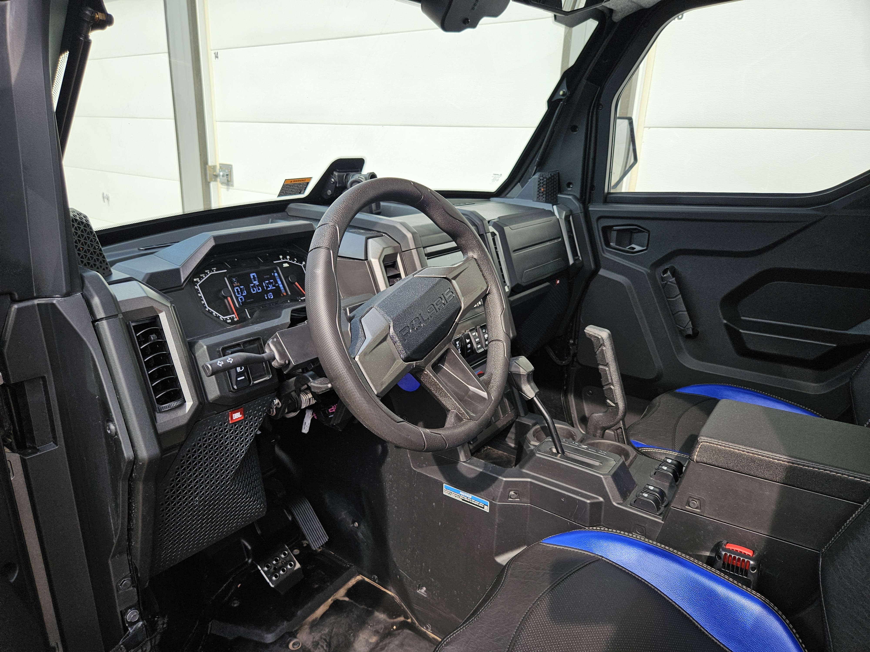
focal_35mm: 23
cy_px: 326
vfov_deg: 58.9
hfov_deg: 73.9
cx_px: 435
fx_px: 578
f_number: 1.8
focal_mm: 5.4
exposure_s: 1/719
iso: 40
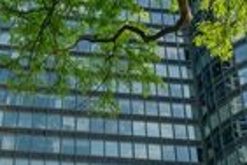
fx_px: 439
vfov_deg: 20.3
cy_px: 181
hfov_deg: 31.2
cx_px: 82
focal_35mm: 64
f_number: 8
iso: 320
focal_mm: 18
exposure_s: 1/400
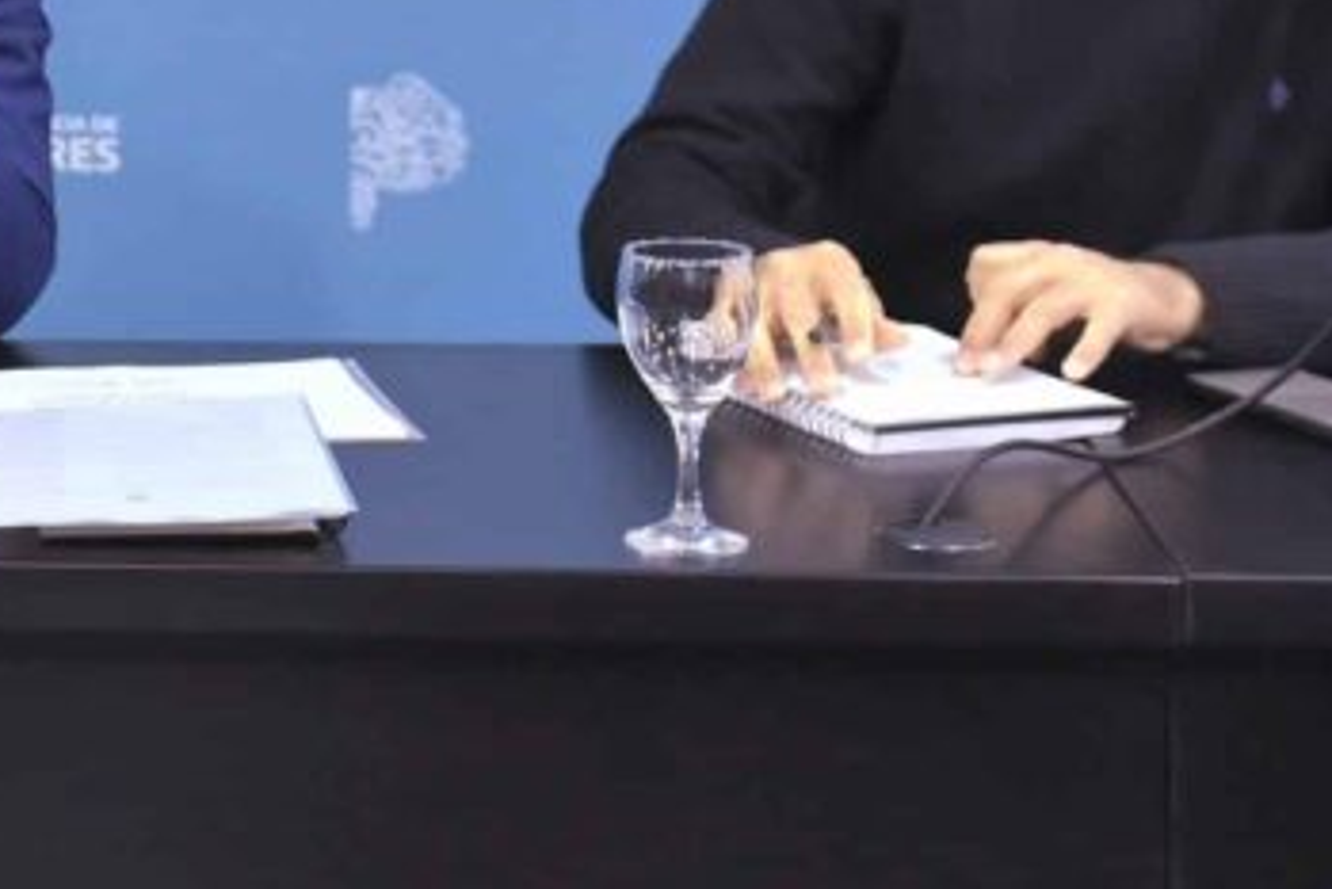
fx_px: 5219
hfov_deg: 14.1
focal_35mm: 141
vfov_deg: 9.5
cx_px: -302
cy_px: -368
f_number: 3.5
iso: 2500
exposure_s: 1/323
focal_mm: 48
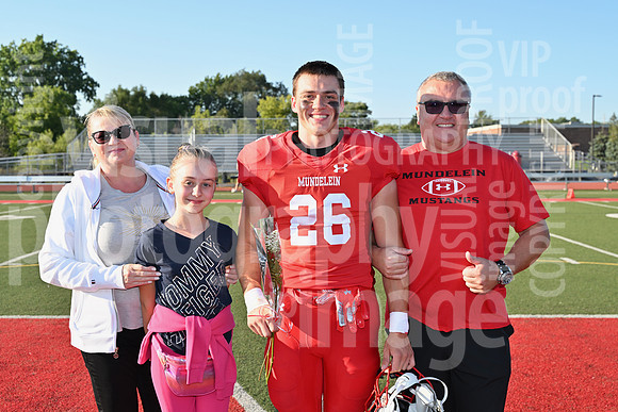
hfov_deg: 45.4
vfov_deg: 31.2
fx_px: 738
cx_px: 309
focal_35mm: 43
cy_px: 206
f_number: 5.6
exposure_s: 1/200
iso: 90
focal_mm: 43
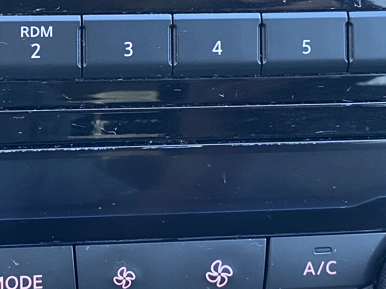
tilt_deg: -30.7
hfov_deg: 21.9
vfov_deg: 16.3
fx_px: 992
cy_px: 2
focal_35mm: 89
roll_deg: -4.0
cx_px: 130
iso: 250
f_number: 1.8
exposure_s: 1/60
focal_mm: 4.25
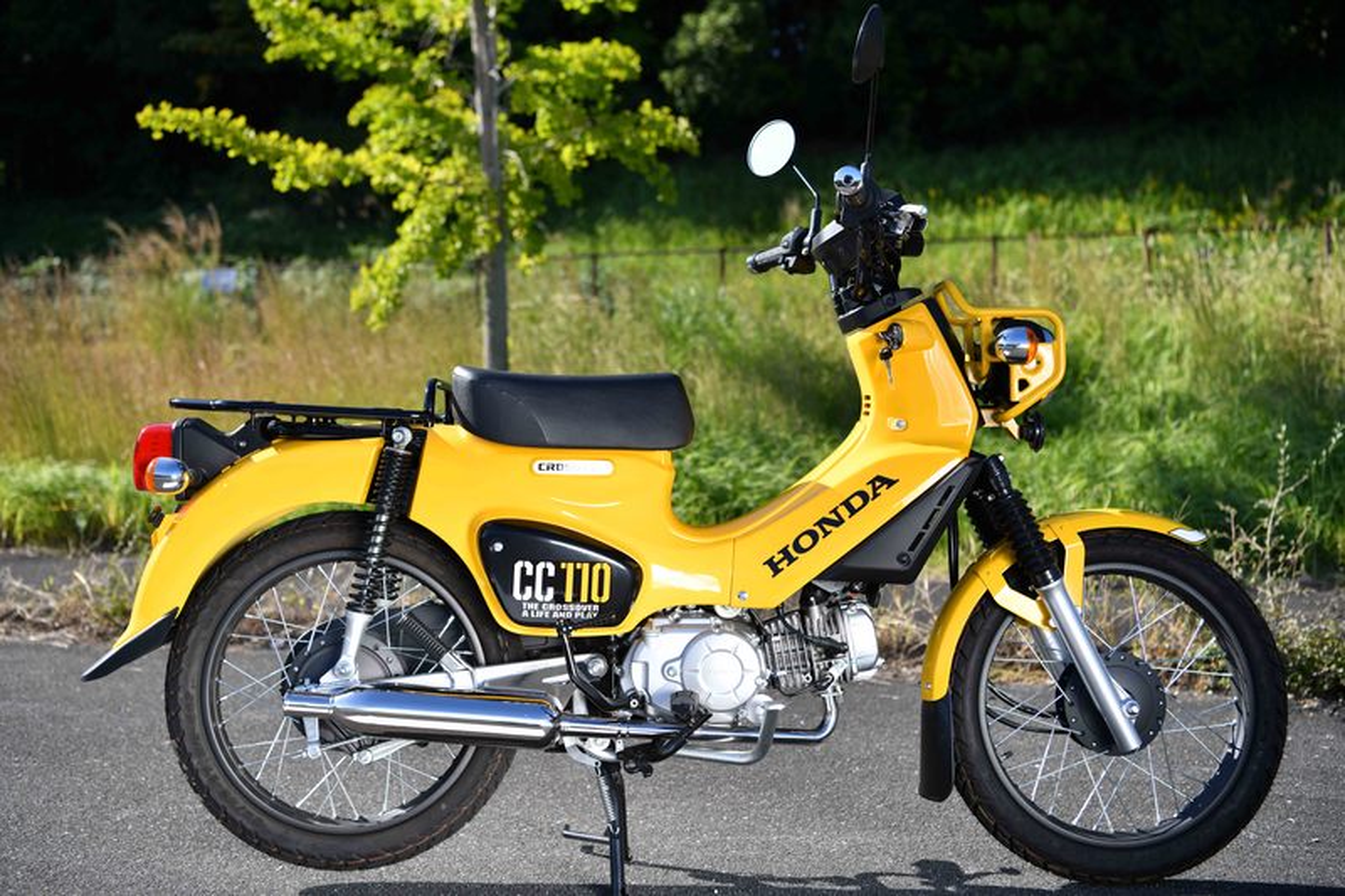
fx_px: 1718
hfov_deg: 42.8
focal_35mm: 46
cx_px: 672
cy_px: 448
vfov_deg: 29.2
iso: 100
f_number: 3.5
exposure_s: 1/1000
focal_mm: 46
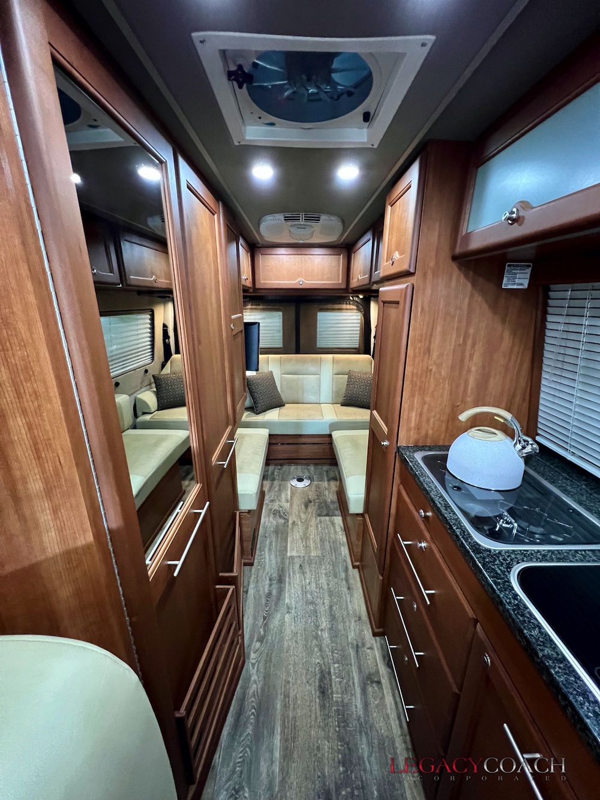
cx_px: 300
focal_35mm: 13
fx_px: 300
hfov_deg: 89.9
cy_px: 400
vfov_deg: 106.2
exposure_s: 1/40
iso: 800
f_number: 1.8
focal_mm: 1.57
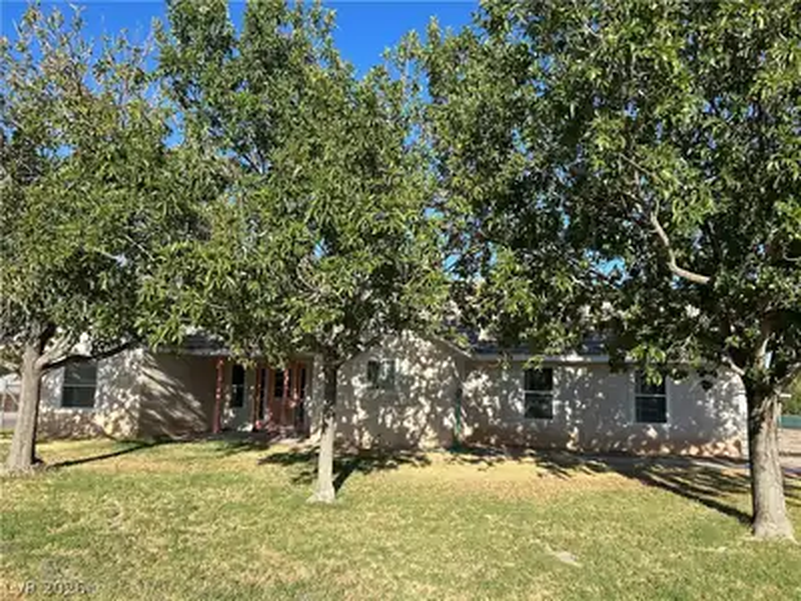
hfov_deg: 67.3
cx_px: 400
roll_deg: -0.5
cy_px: 300
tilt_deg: +6.3
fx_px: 602
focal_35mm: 26
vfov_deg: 53.1
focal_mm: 5.7
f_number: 1.5
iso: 50
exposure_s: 1/2208
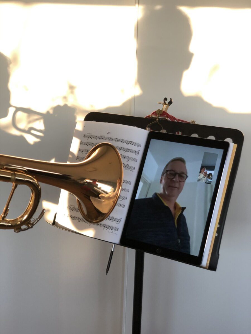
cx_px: 126
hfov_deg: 28.0
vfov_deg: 36.8
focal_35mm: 52
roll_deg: -1.6
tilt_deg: -13.5
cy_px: 167
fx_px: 503
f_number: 2.4
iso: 32
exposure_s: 1/60
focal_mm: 6
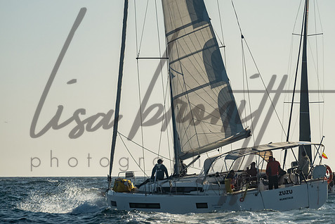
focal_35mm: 335
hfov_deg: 6.2
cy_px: 96
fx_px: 3117
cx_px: 169
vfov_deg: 4.1
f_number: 6.3
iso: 400
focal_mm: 200
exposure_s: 1/1600
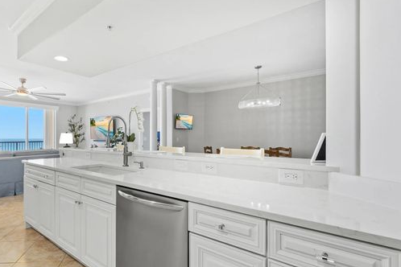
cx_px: 150
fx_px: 200
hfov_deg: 88.2
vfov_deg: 67.4
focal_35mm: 18
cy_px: 137
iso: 250
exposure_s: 1/2.5
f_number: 9
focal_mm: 14
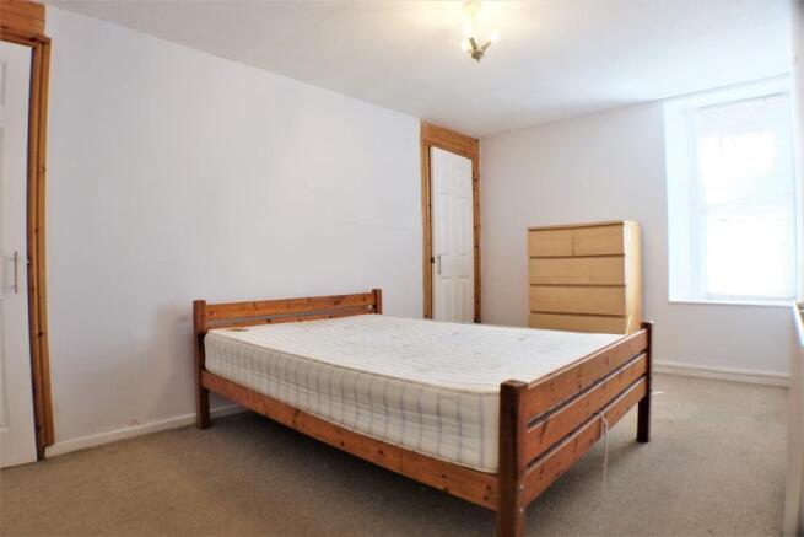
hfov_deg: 73.7
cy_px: 268
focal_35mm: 24
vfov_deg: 53.2
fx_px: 536
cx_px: 402
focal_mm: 16
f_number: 4
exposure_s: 1/38
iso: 400
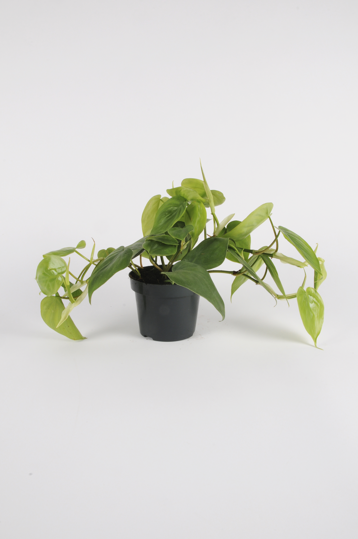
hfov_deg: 39.9
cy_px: 270
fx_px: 493
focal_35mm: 33
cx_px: 179
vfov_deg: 57.3
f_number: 20
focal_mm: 22
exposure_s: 1/125
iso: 250
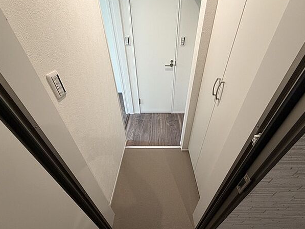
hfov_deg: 98.1
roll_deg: +0.1
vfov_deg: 81.8
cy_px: 116
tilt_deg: -37.3
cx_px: 157
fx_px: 132
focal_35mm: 15
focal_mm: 2.22
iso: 250
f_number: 2.2
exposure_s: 1/60
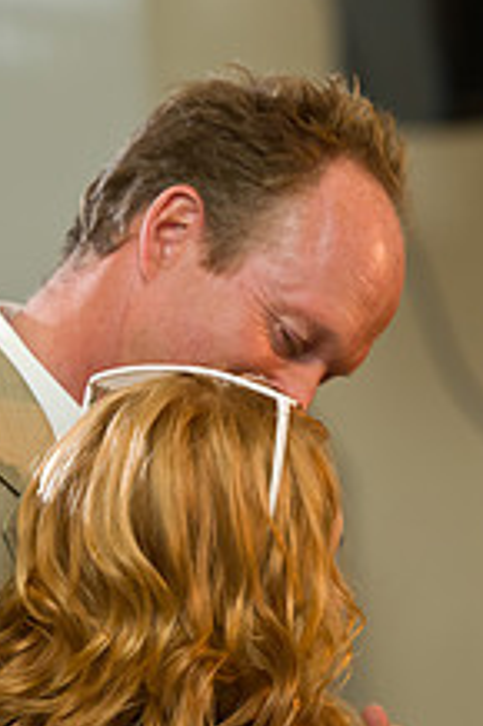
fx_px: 6671
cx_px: 205
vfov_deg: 6.2
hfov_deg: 4.1
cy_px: 416
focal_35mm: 331
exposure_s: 1/125
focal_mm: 160
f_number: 3.2
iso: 1600
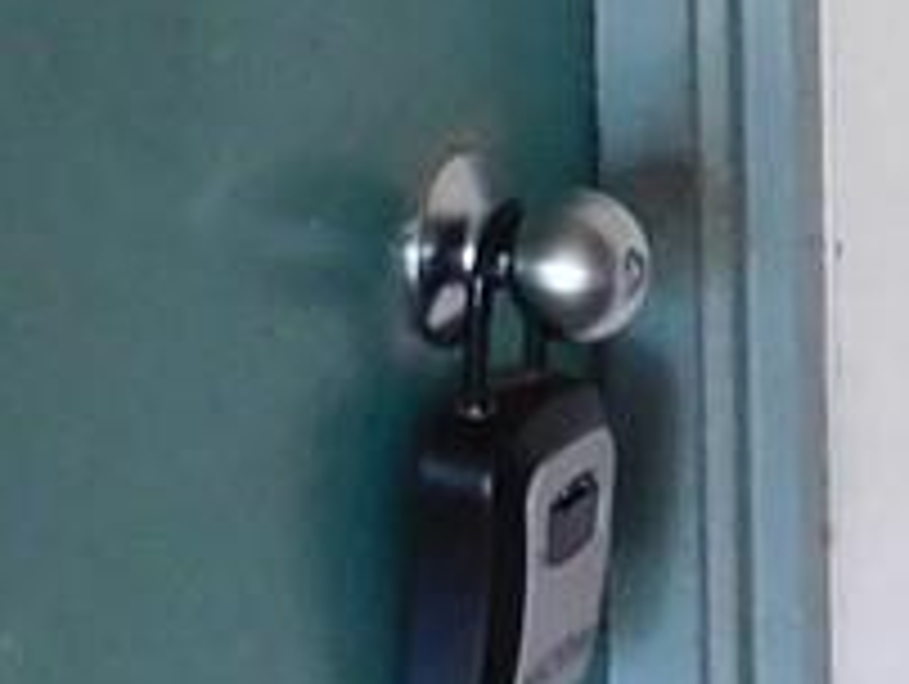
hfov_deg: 10.8
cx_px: 274
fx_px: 4785
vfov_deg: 7.7
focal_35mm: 182
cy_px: -918
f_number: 3
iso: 400
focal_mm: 4
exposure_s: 1/25
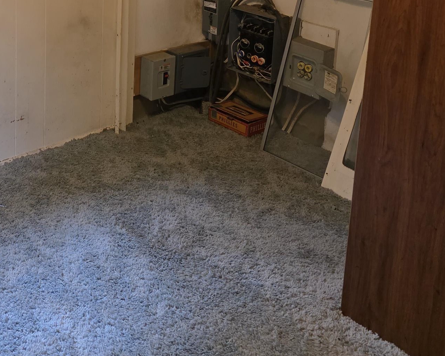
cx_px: 57
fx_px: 711
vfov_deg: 26.5
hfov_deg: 33.2
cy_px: -5
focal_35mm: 54
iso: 640
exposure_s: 1/120
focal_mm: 6.3
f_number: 1.7
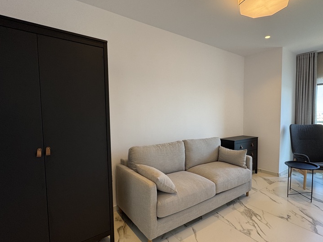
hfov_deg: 81.0
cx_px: 191
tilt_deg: -3.9
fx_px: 187
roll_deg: -0.3
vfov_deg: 66.0
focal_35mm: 20
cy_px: 127
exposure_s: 1/100
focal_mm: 2.22
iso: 80
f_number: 2.2
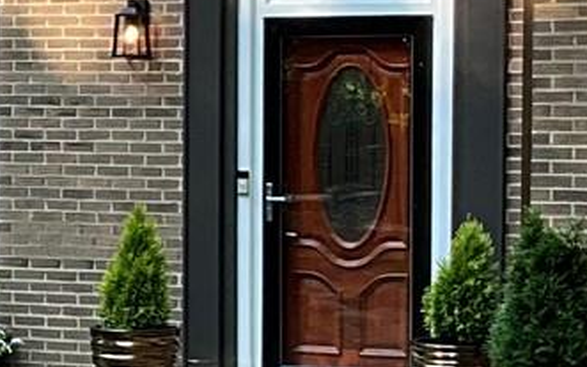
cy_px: 227
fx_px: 3040
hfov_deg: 10.7
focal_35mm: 190
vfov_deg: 6.9
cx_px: -264
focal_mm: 3
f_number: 1.8
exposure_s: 1/122
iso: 25
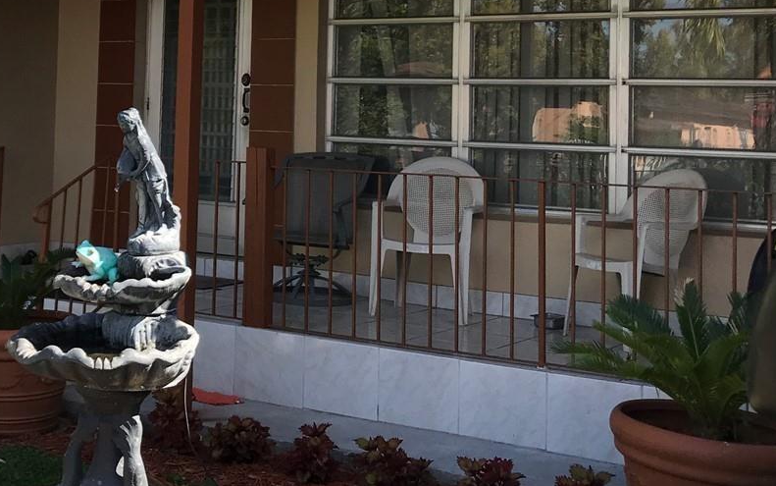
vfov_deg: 21.2
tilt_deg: +3.5
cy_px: 57
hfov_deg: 33.3
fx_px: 1269
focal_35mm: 60
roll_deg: -2.3
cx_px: 191
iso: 20
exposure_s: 1/863
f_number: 1.8
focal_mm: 3.99
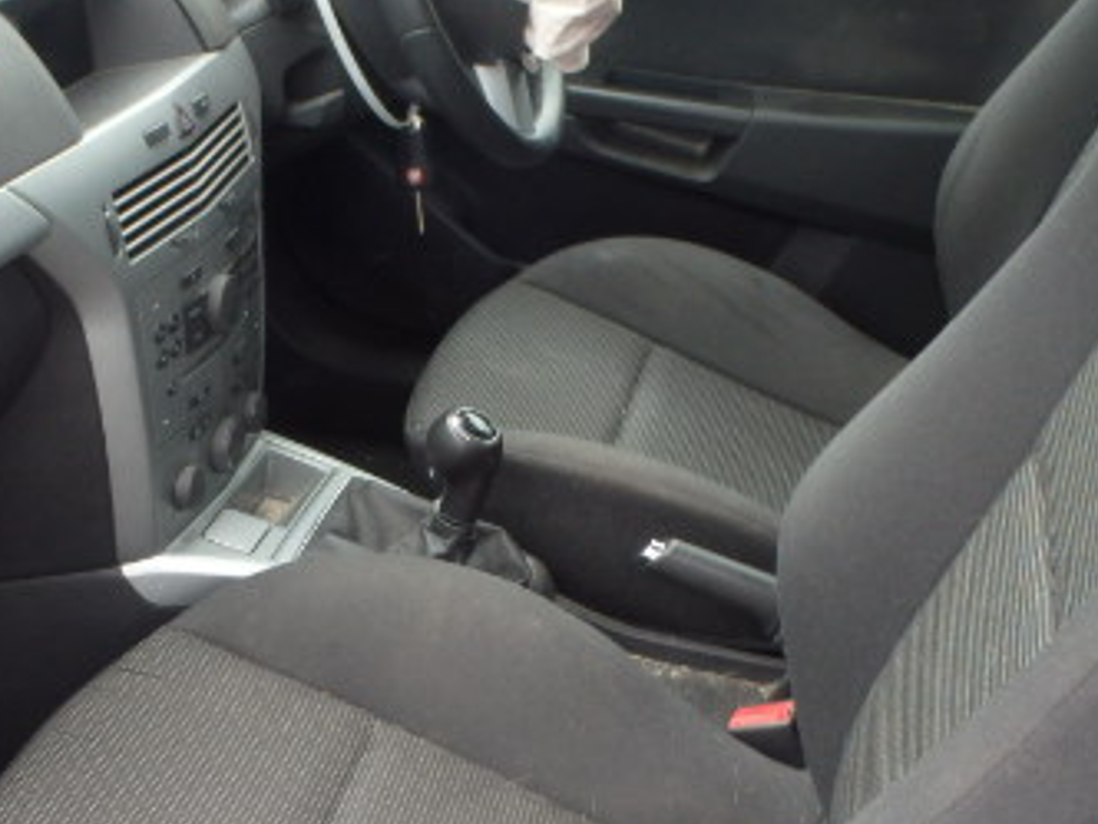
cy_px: 467
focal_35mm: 54
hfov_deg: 35.5
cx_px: 480
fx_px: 1713
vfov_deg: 27.0
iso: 200
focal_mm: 5
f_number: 3.9
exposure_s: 1/50
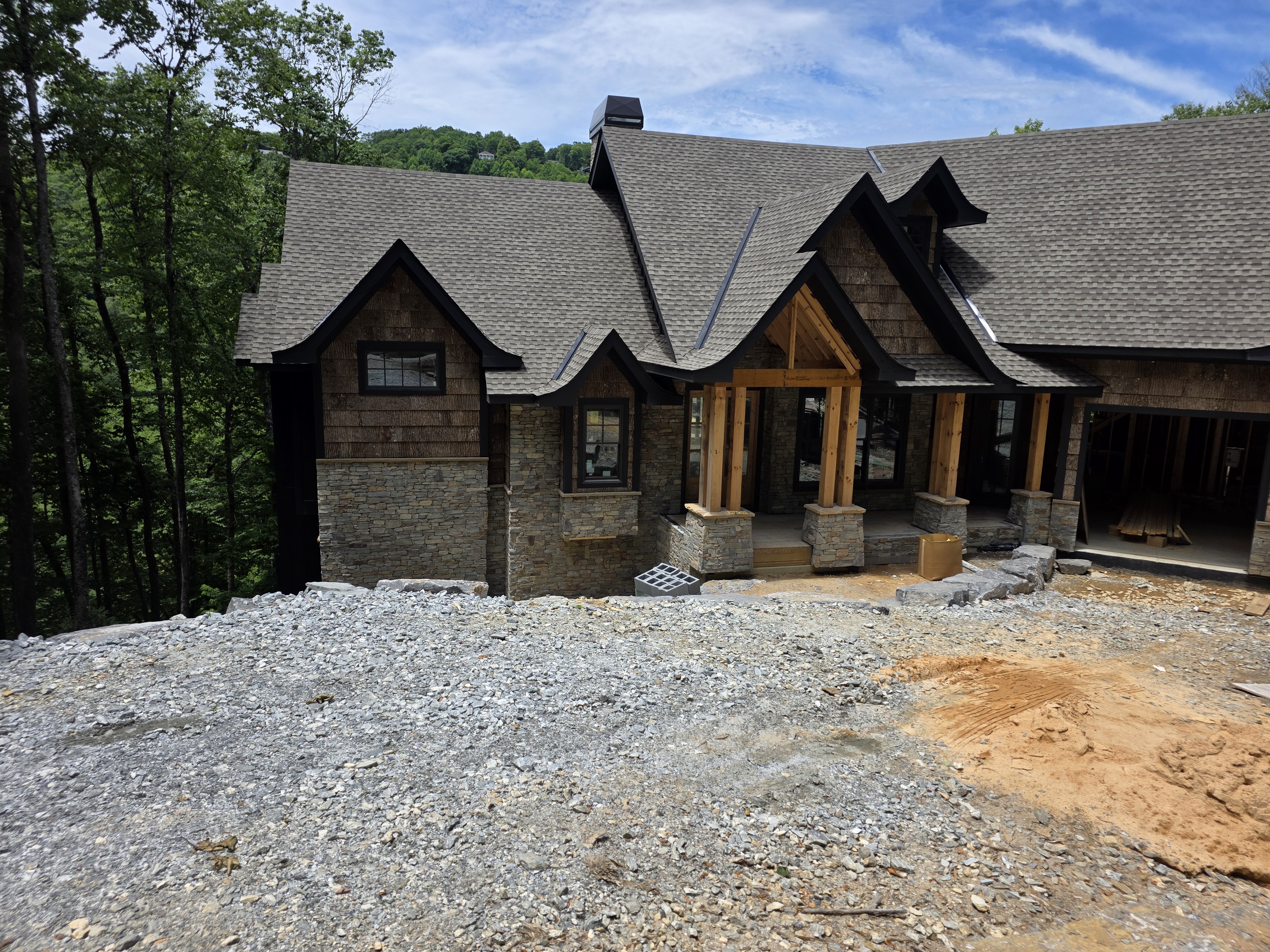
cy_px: 476
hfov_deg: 73.9
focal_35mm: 23
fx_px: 844
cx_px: 635
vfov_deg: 58.9
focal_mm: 6.3
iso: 80
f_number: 1.7
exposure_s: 1/5447
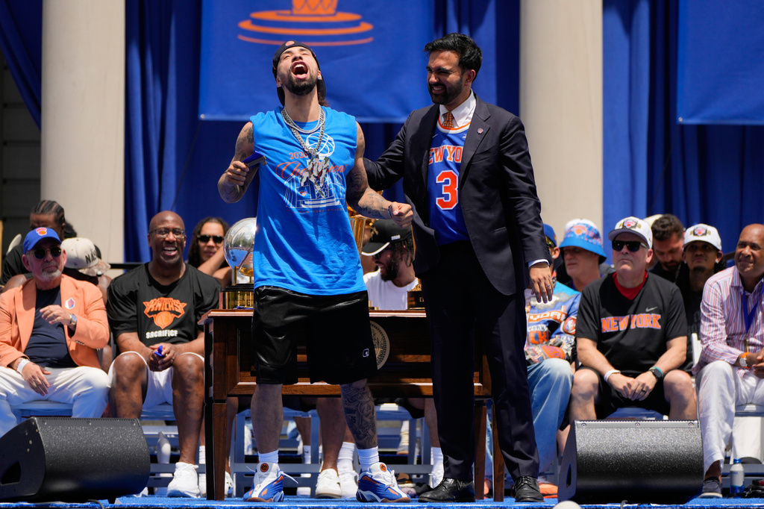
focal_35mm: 212
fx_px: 4497
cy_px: 254
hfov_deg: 9.7
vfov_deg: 6.5
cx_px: 382
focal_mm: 212
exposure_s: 1/2000
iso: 250
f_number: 5.6
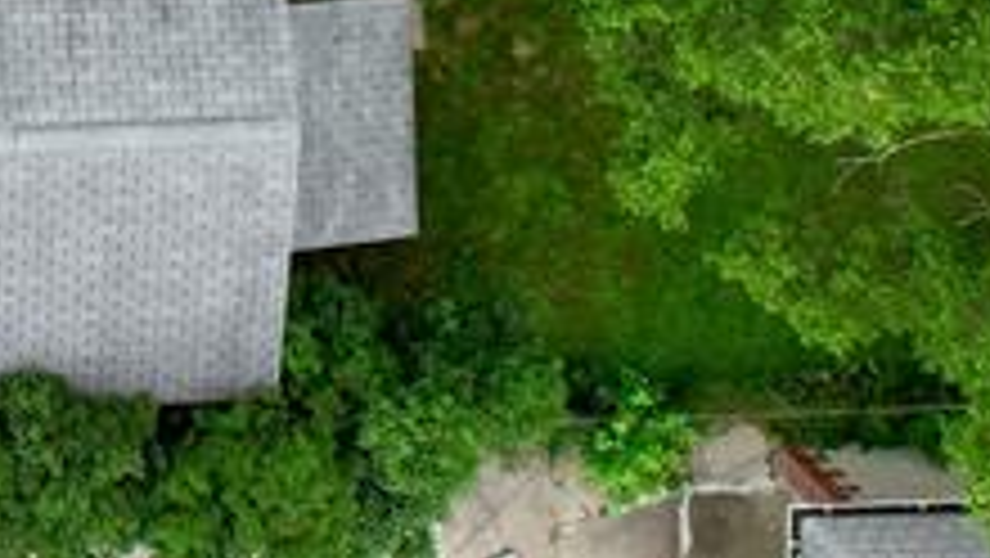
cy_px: -972
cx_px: -531
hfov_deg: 17.7
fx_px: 2810
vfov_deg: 9.5
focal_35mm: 107
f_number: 2.8
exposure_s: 1/500
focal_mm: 8.38
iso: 100
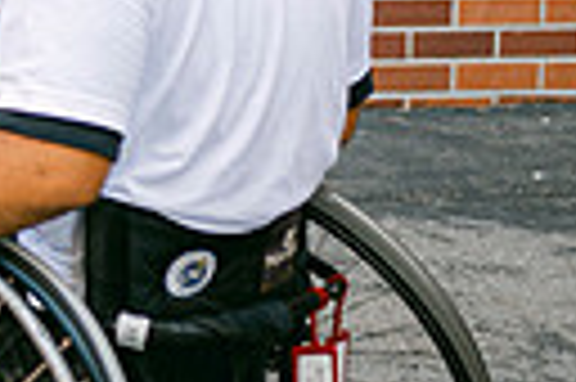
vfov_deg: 8.4
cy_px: -36
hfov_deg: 11.1
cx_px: -711
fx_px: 2573
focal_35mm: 161
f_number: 2
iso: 100
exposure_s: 1/400
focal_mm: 35
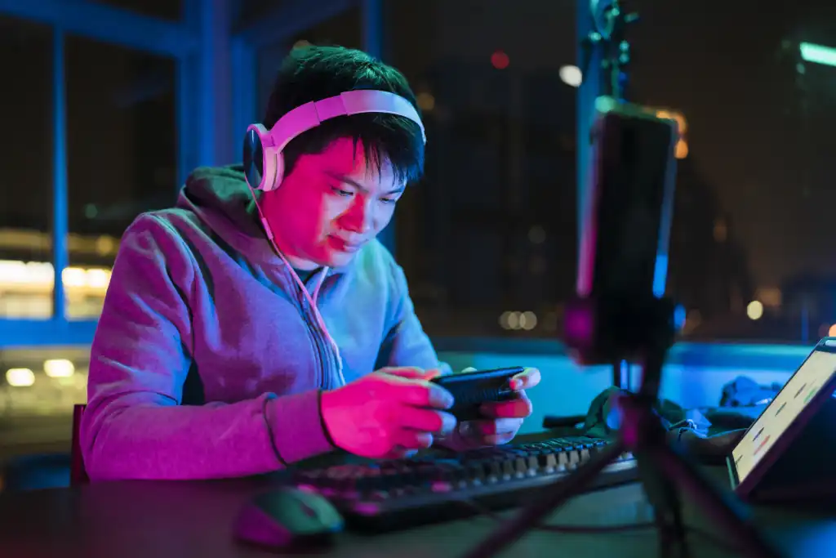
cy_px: 279
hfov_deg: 54.4
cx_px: 418
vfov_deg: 37.9
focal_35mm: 35
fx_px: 813
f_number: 1.4
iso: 1000
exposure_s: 1/160
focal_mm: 35
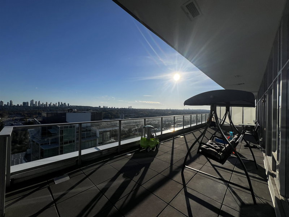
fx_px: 109
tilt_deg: -0.4
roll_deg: -0.9
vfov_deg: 89.9
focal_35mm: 13
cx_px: 144
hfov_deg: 106.2
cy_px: 108
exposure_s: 1/6135
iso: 40
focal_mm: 1.57
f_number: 1.8
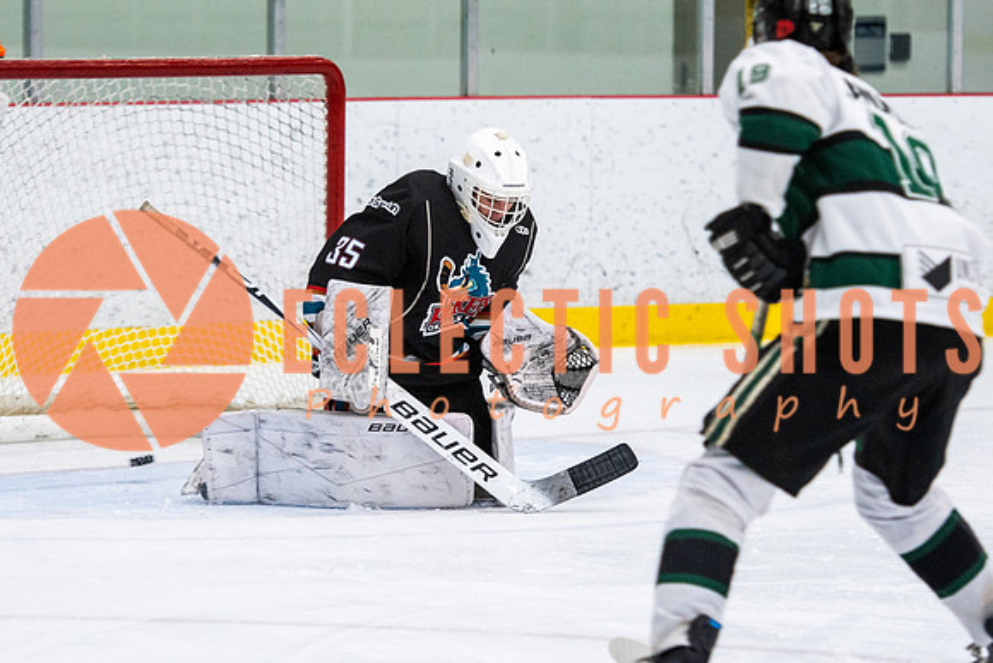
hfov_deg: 9.1
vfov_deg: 6.1
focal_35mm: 227
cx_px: 452
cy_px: 281
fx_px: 6264
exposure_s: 1/640
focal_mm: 122
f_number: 2.8
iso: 1250
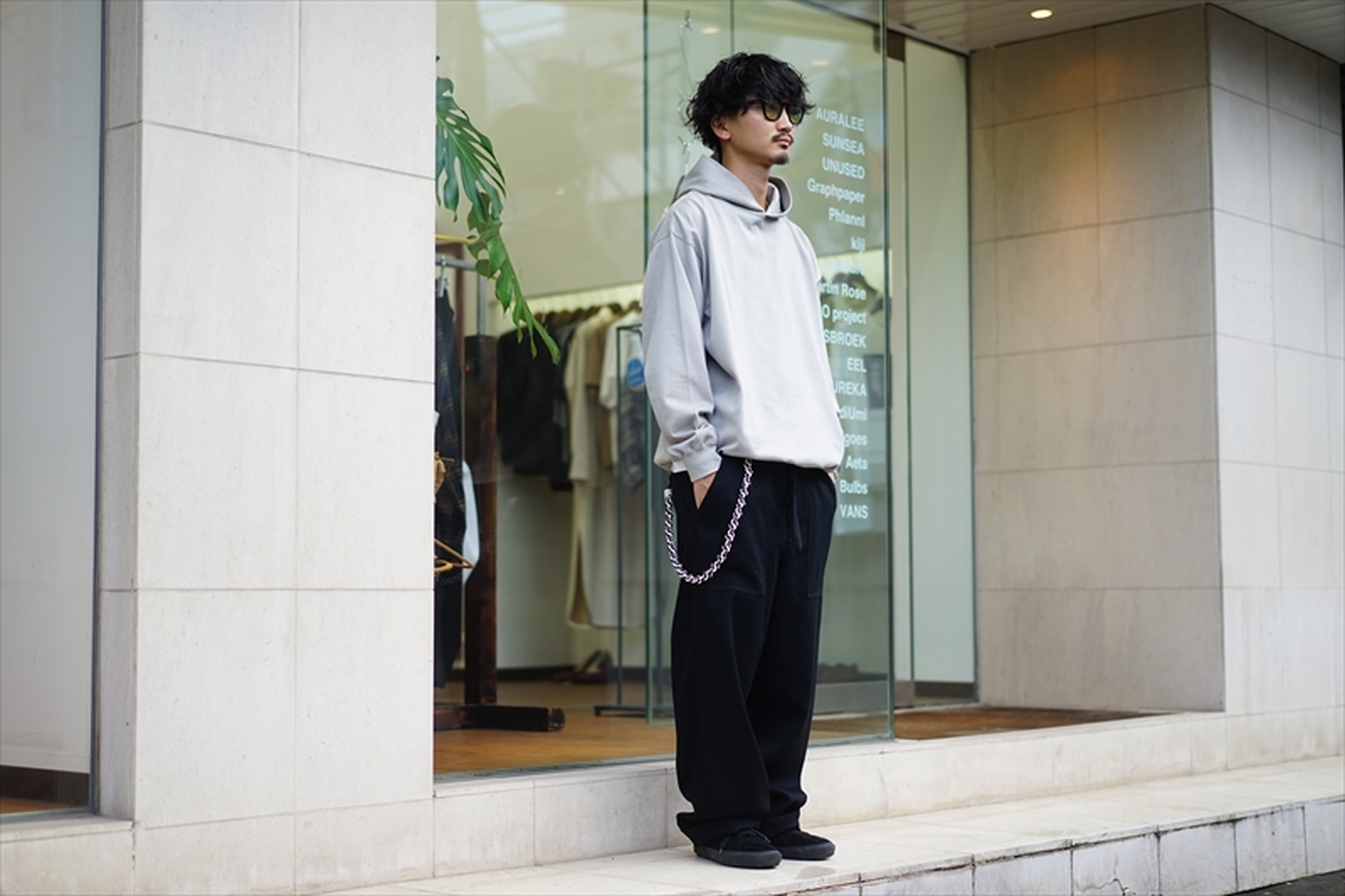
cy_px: 448
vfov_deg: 24.6
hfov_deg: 36.3
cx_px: 672
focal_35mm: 55
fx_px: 2054
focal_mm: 55
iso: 100
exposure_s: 1/125
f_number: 1.8
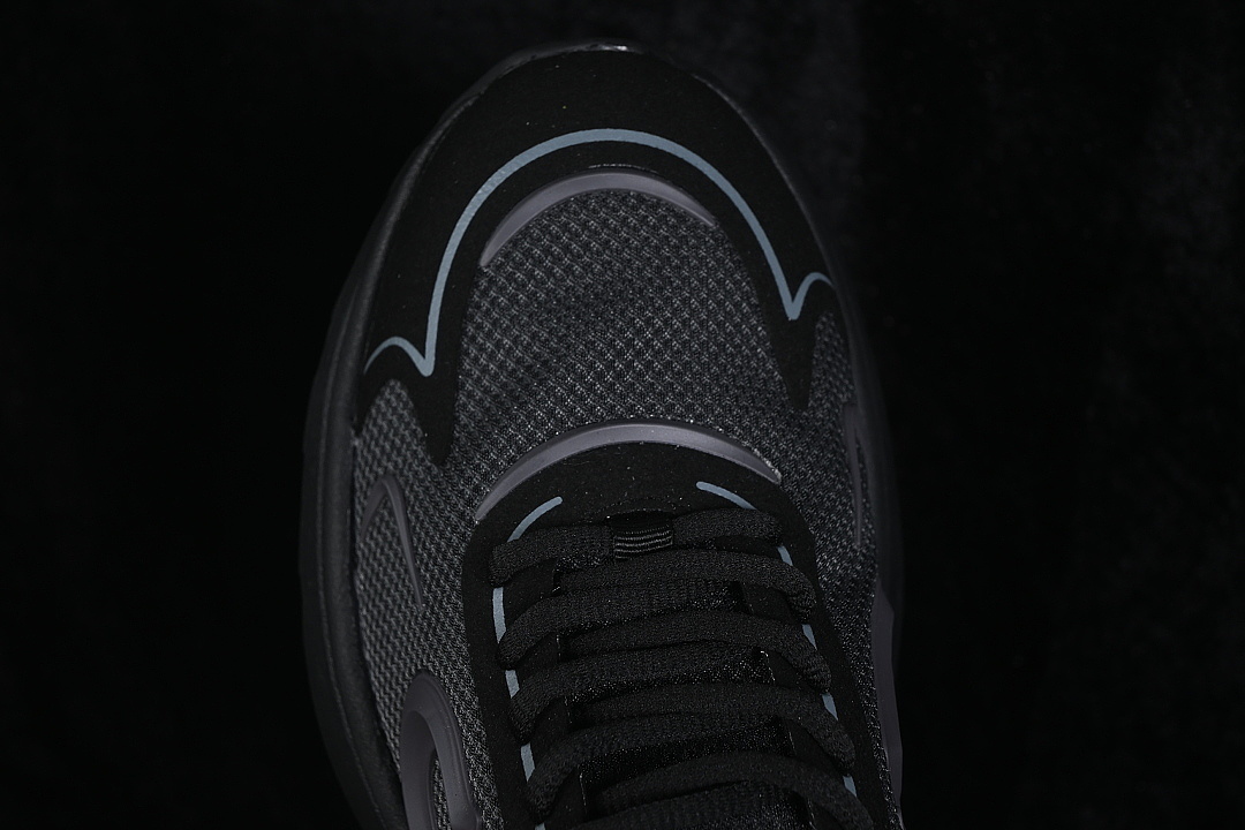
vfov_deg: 18.2
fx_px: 2594
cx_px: 622
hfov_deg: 27.0
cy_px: 415
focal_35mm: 75
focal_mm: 50
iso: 160
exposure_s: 1/60
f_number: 6.3
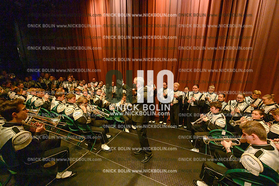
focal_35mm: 14
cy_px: 93
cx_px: 140
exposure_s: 1/320
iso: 25600
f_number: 2.8
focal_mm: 14
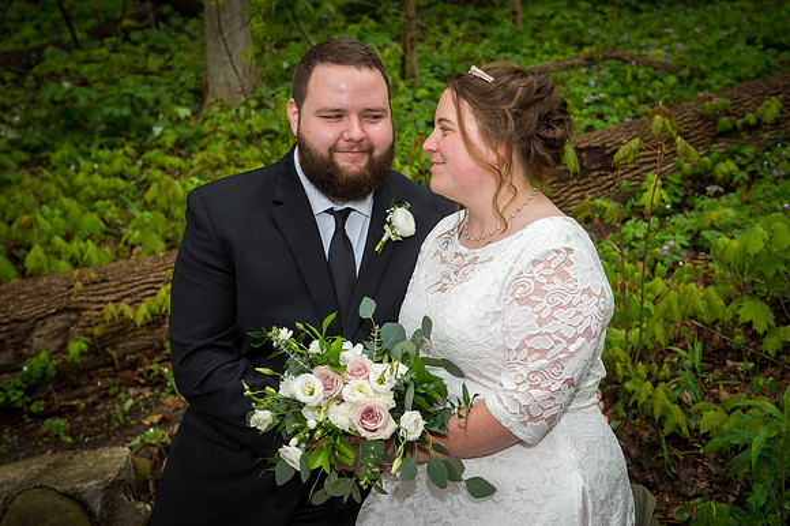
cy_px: 263
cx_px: 395
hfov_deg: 36.3
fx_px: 1206
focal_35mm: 55
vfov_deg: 24.6
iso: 400
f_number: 4.8
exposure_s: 1/250
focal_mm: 55
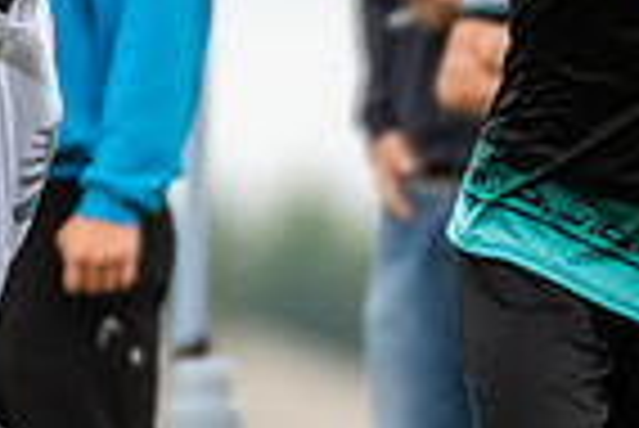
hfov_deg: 0.8
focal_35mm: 2446
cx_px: 544
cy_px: 345
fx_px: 43460
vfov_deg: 0.6
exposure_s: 1/2000
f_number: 4
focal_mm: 400
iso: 2800
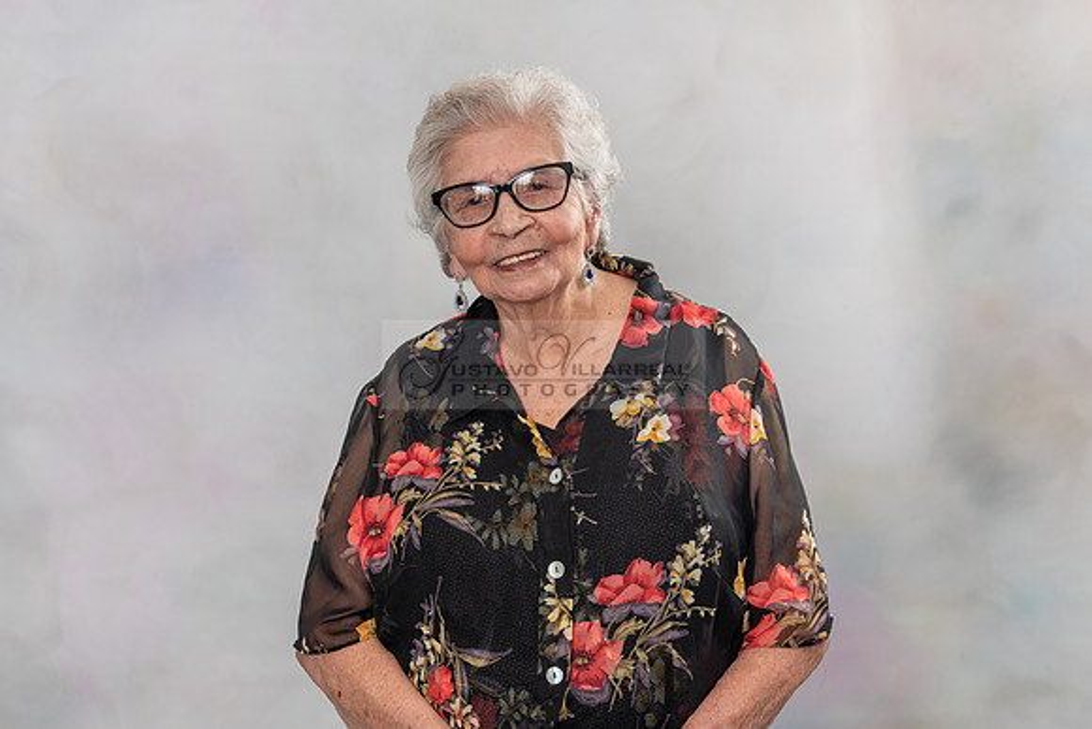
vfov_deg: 20.8
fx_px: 1987
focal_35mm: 66
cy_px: 431
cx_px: 532
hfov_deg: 30.7
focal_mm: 45
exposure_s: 1/125
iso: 200
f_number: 5.6
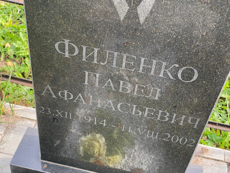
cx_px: 115
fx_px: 346
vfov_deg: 28.0
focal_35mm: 52
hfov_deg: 36.8
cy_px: 86
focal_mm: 6
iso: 20
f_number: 2
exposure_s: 1/167
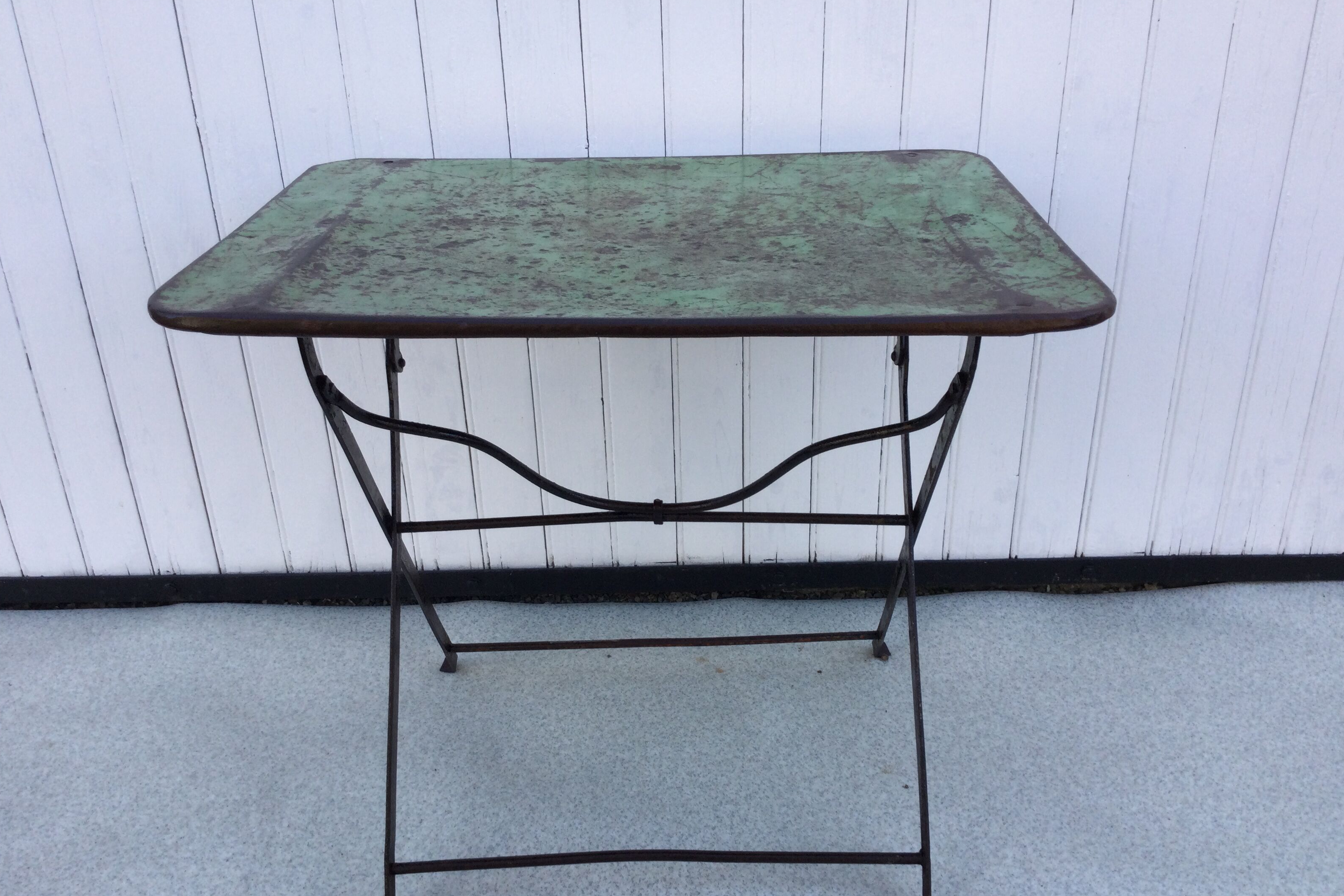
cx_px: 682
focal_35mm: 33
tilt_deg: -25.7
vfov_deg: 39.9
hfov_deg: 57.2
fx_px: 1232
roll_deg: +0.5
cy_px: 510
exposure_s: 1/144
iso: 25
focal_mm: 3.3
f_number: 2.4
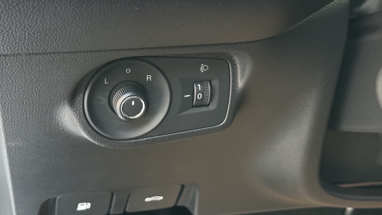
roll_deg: -3.3
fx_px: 567
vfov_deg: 21.4
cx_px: 186
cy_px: 100
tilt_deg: -25.9
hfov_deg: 37.2
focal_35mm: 56
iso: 800
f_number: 1.78
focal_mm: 6.76
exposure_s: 1/28
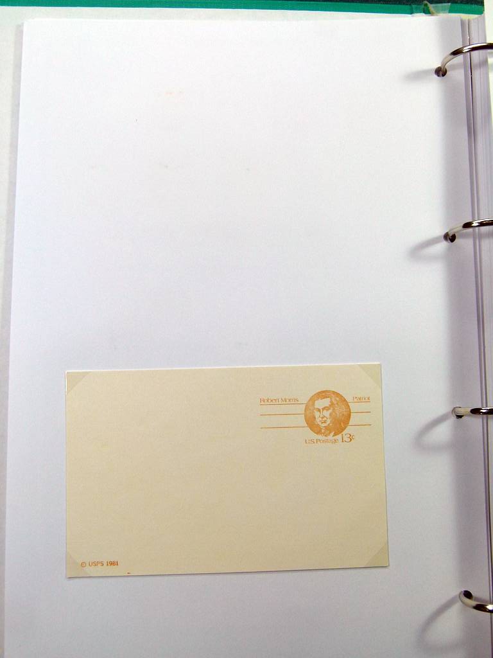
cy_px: 329
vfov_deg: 50.1
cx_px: 246
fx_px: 703
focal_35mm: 37
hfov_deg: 38.7
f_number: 4
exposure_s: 1/160
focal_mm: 6.7
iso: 100
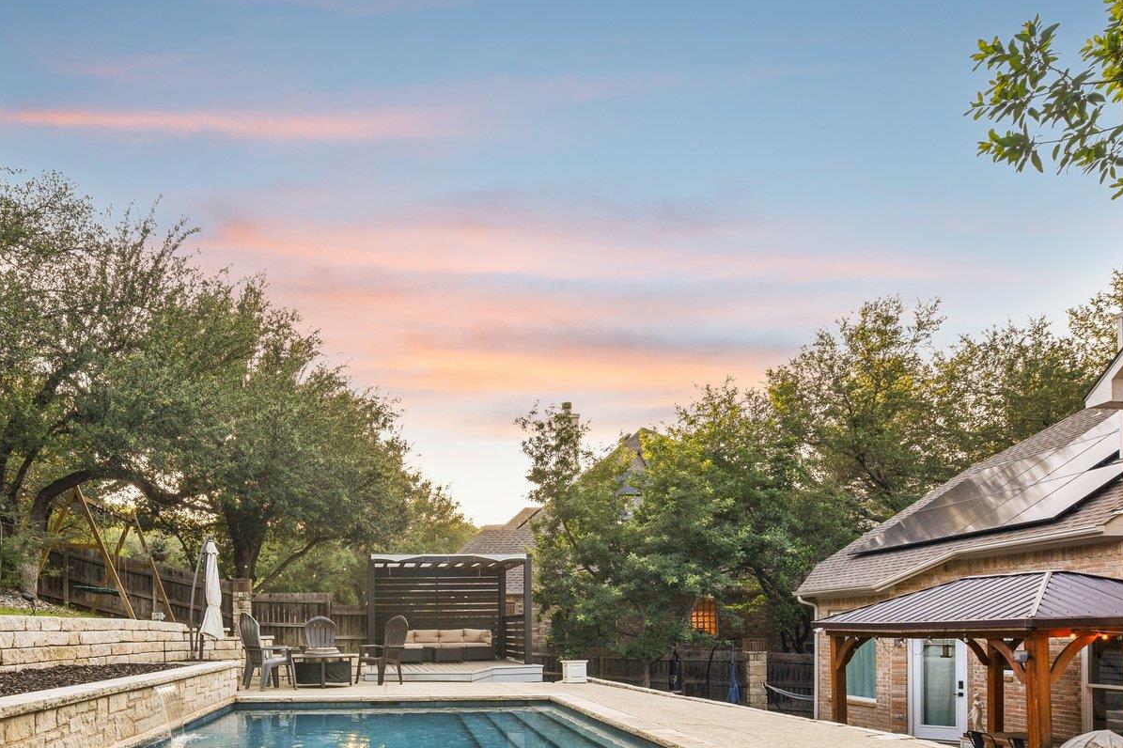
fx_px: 748
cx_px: 389
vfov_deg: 49.0
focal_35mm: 24
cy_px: 630
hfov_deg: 71.9
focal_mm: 14
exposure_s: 1/50
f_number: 8
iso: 100
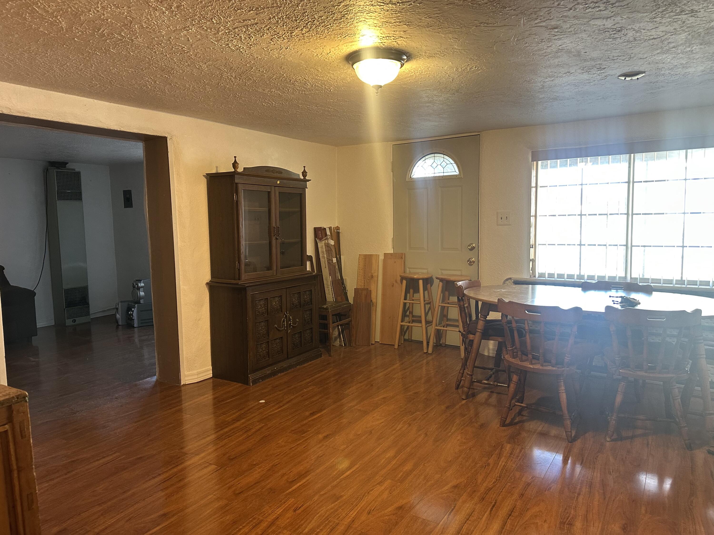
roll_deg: +0.5
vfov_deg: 56.8
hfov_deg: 71.6
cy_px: 268
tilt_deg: -5.2
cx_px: 357
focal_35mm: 24
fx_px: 495
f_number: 1.78
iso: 250
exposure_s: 1/60
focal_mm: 6.86
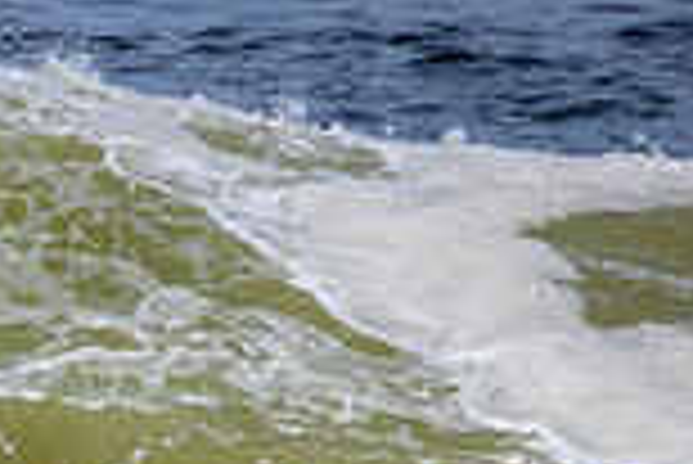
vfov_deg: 0.5
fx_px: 58150
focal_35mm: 3018
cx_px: -576
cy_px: 574
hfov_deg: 0.7
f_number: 11
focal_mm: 800
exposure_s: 1/2000
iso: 640
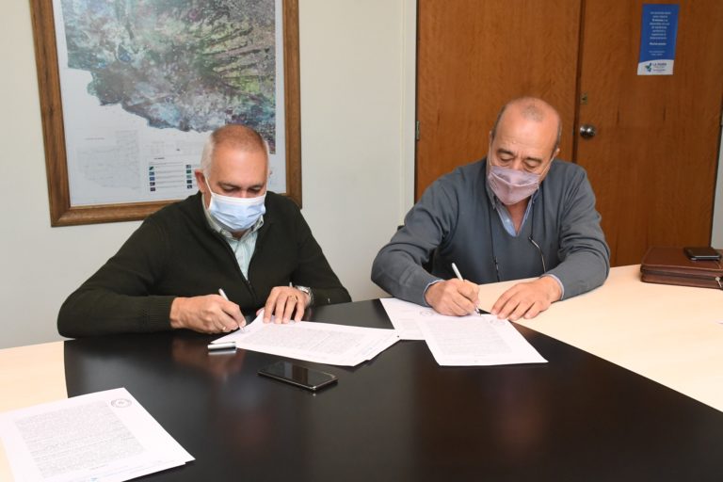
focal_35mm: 39
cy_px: 241
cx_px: 362
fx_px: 783
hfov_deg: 49.6
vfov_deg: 34.2
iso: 3200
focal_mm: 26
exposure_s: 1/250
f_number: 8
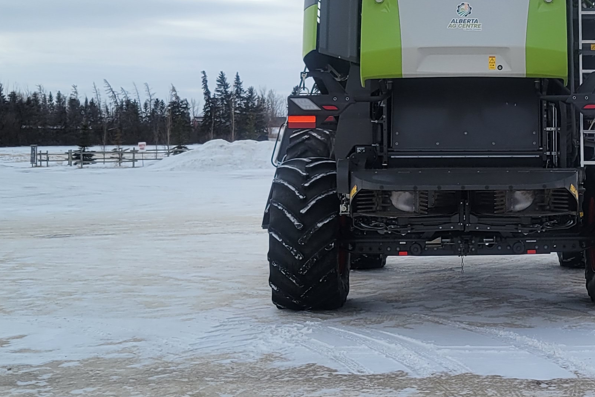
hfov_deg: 28.8
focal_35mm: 68
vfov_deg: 19.8
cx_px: 502
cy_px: 64
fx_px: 1124
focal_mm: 5.4
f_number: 1.8
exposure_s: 1/2953
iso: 40
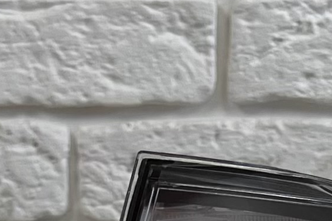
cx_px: -17
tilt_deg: -25.9
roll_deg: -2.0
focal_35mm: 145
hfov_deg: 13.9
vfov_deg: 8.7
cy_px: 517
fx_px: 1337
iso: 40
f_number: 1.5
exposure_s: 1/207
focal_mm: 5.7
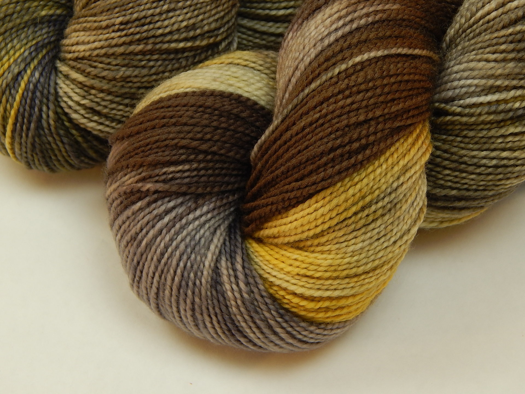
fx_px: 1592
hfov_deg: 18.7
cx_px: 262
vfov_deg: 14.1
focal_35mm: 105
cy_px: 197
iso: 125
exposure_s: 1/15
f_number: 4.5
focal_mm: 18.7
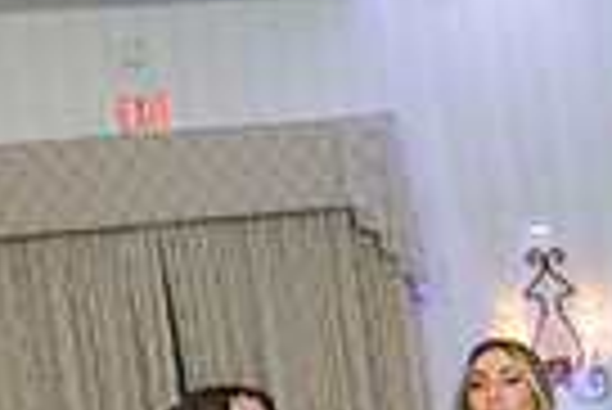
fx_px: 1736
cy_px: 435
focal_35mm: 102
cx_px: 1044
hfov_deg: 17.0
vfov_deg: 13.2
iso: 1000
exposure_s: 1/100
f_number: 4
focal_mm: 24
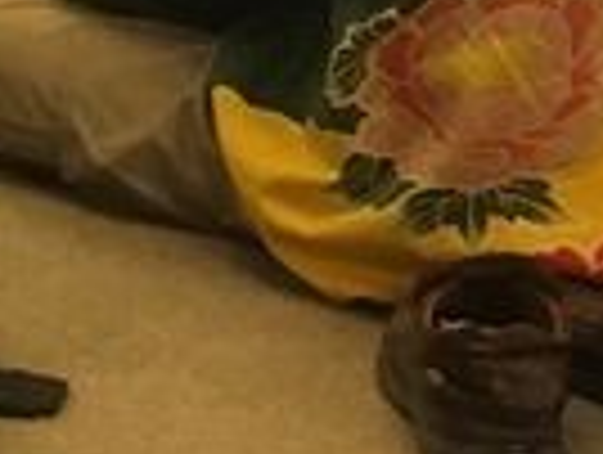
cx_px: -547
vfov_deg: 8.1
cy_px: -452
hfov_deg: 10.4
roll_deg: -1.0
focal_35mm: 176
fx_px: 3071
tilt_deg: -7.0
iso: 200
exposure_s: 1/30
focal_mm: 4.15
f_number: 2.2
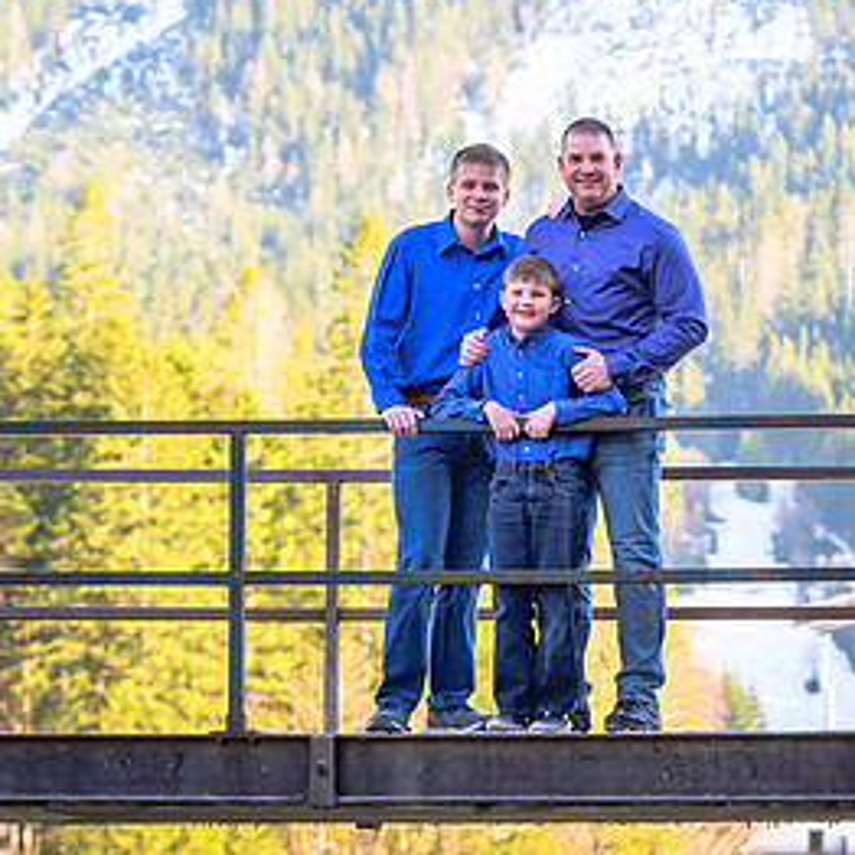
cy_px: 317
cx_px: 504
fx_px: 5868
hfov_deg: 8.3
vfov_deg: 8.3
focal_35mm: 210
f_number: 4
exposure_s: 1/320
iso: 320
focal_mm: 98
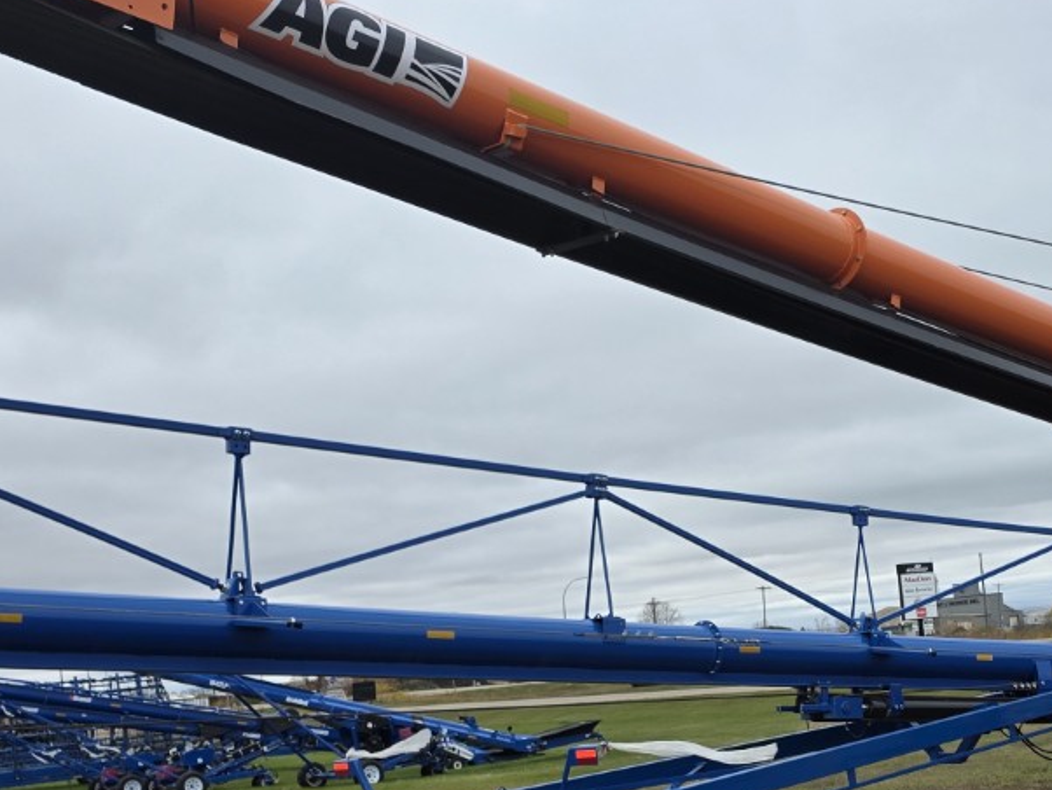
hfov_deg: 34.4
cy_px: 584
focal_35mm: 55
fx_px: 1672
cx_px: 741
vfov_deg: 26.3
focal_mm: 6.3
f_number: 1.7
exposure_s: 1/3327
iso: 80
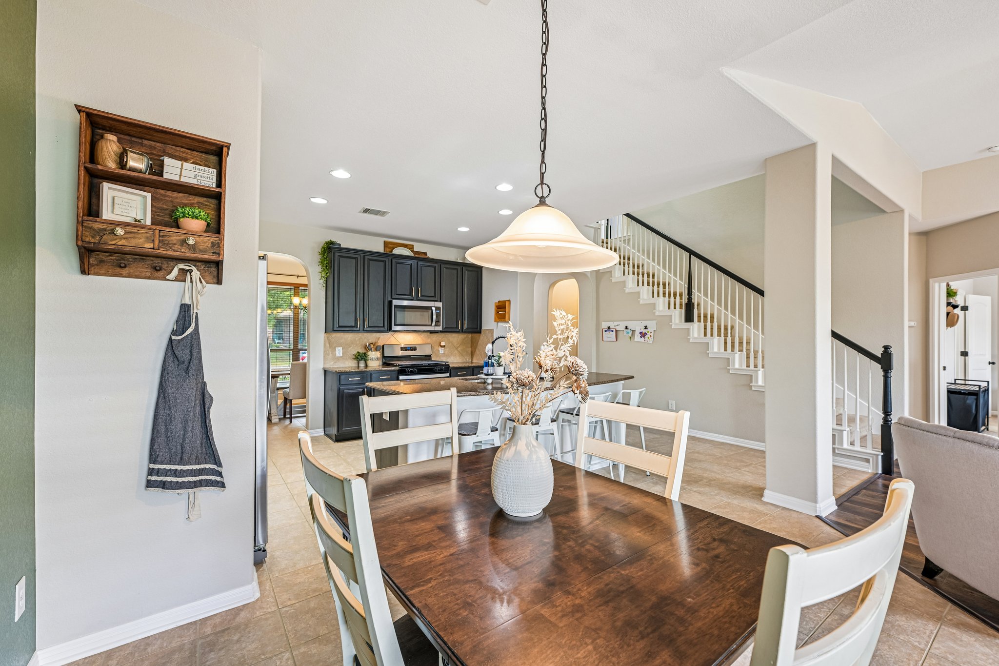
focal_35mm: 15
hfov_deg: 100.4
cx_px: 500
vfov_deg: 77.3
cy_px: 333
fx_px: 416
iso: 360
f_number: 6.7
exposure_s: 1/15
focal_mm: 15
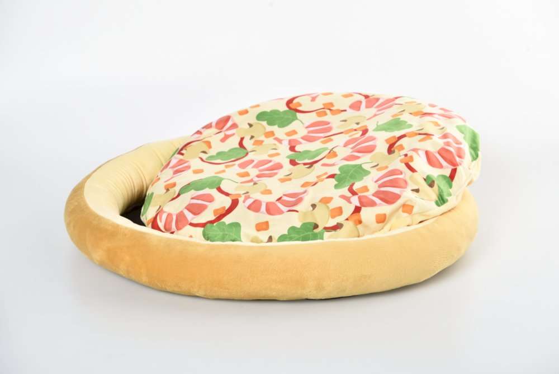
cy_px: 187
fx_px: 1088
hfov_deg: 28.8
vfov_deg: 19.5
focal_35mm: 70
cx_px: 280
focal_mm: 70
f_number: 10
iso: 320
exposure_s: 1/125
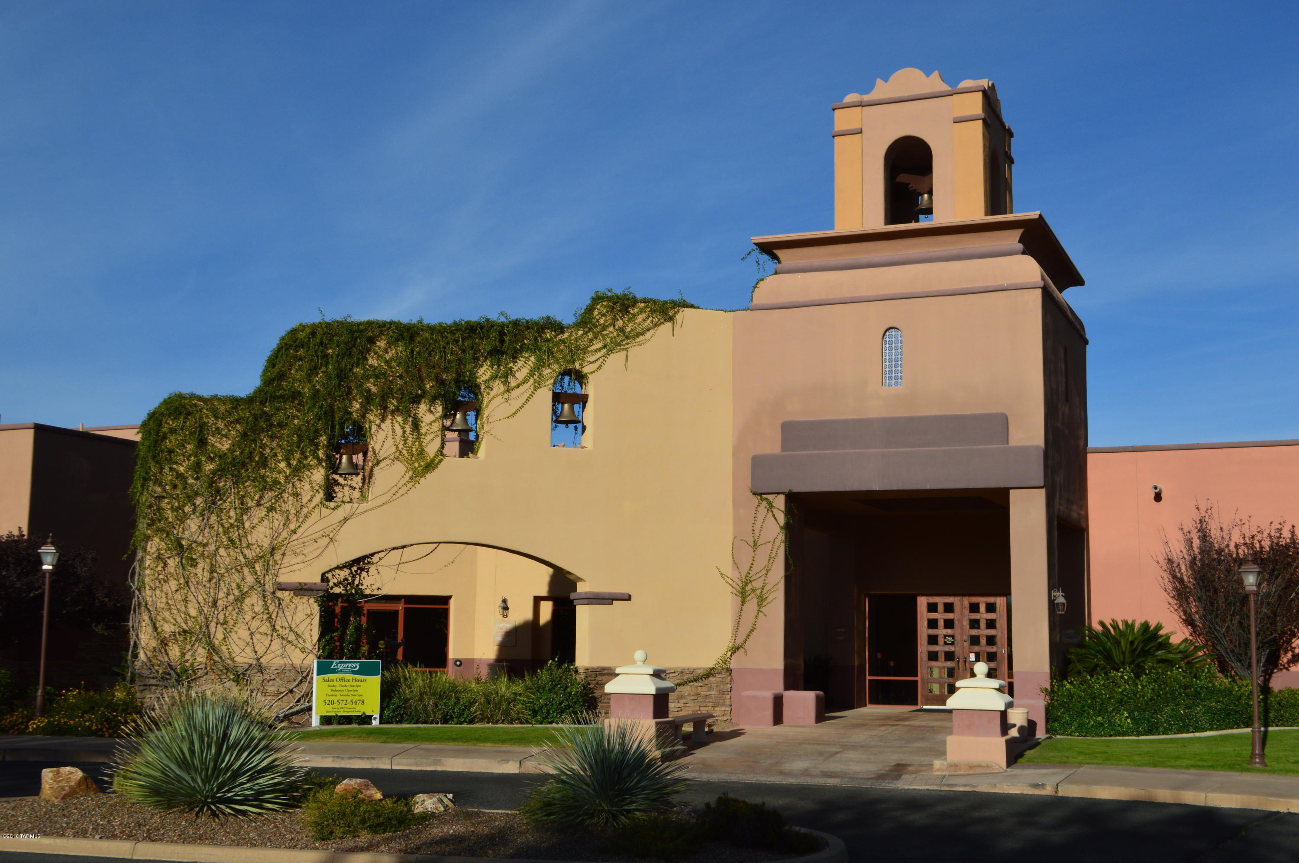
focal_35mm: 42
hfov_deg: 46.4
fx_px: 1514
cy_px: 432
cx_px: 650
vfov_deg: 31.8
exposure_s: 1/500
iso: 320
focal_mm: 28
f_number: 11
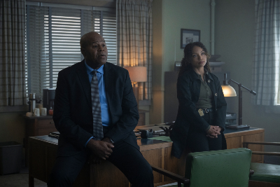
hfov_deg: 37.5
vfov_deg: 25.5
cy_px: 94
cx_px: 140
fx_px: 412
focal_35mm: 53
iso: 1600
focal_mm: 53
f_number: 3.5
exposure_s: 1/80
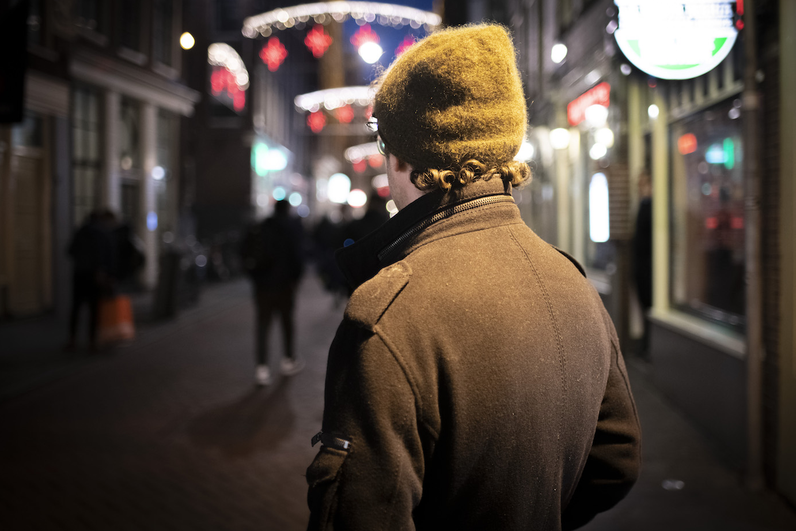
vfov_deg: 35.0
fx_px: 840
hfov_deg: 50.7
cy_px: 250
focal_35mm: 38
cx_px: 412
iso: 1250
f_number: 1.8
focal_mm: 35
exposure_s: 1/125
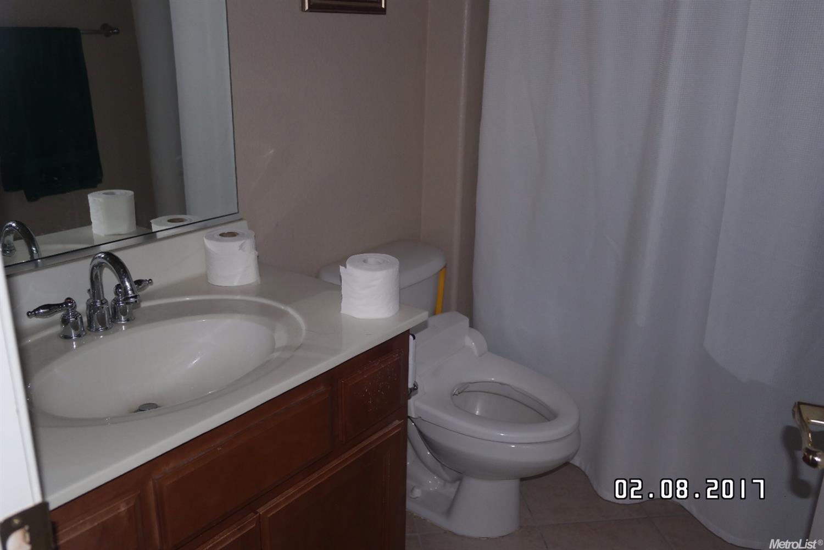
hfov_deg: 61.9
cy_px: 275
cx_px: 412
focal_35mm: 30
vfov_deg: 43.6
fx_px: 687
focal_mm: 20
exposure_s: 1/40
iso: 400
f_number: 3.5
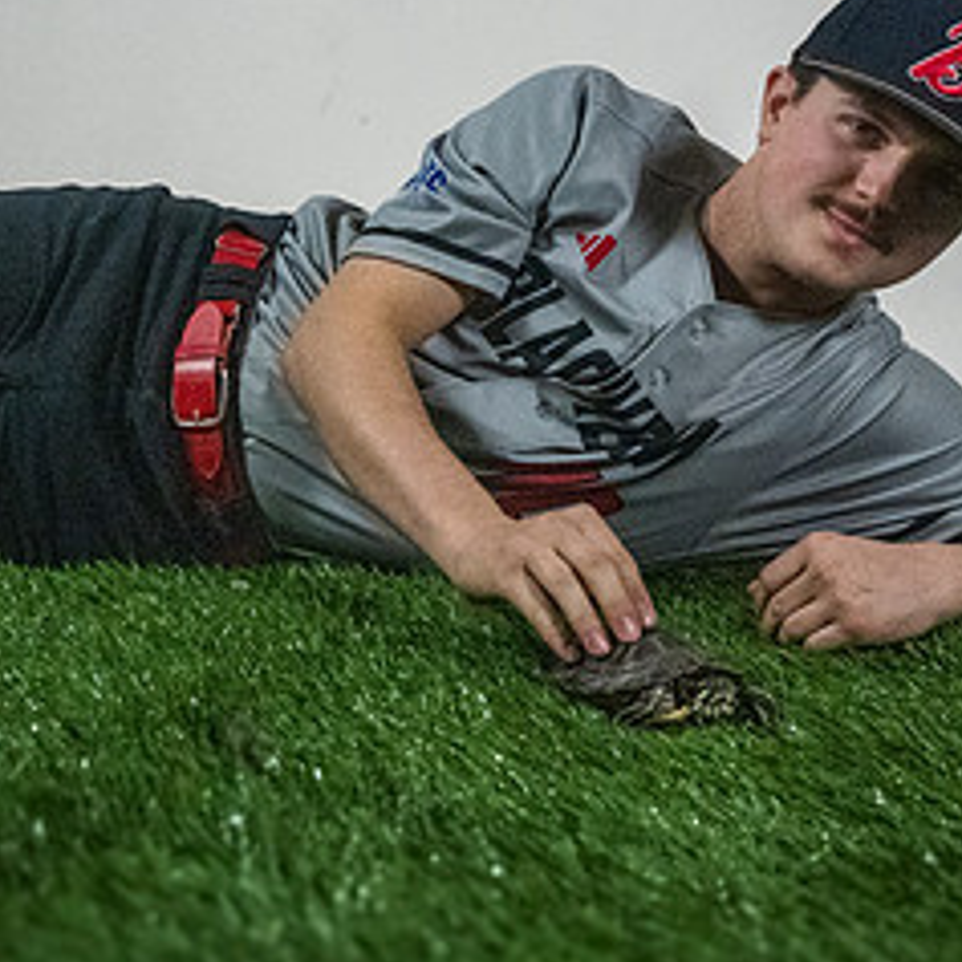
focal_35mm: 61
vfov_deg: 28.0
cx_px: 311
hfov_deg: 28.0
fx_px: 1918
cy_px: 353
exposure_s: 1/400
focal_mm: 24
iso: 6400
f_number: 4.5
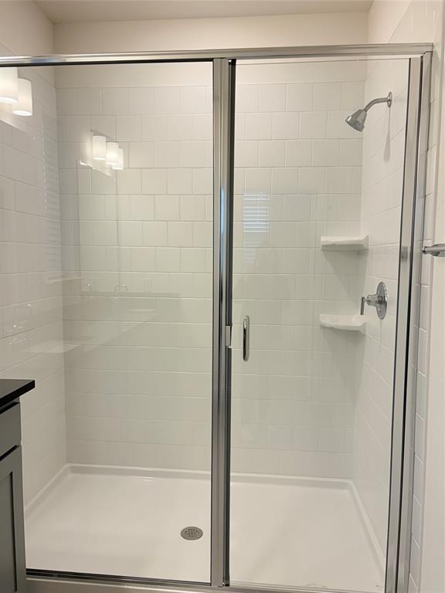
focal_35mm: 26
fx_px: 446
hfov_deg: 53.1
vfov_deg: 67.3
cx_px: 222
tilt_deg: -4.5
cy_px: 296
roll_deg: -1.3
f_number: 1.6
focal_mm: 5.96
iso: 64
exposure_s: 1/120
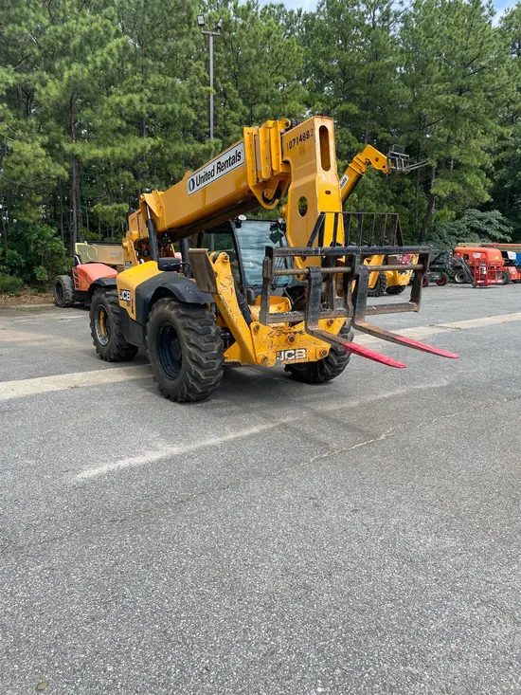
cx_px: 260
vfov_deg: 67.3
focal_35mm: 26
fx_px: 522
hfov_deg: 53.1
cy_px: 348
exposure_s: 1/1770
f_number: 1.6
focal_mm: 4.2
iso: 32
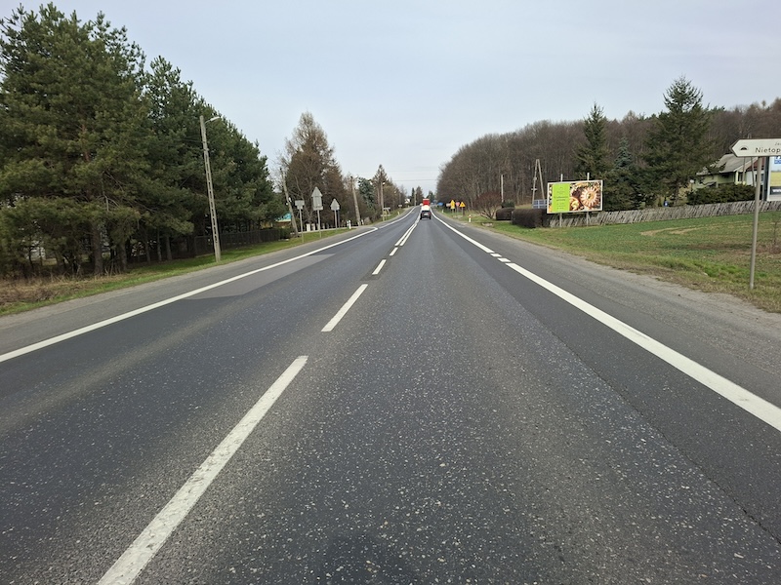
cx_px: 390
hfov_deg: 73.9
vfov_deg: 58.9
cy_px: 292
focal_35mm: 23
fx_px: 519
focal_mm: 5.54
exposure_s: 1/1129
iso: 50
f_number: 1.8
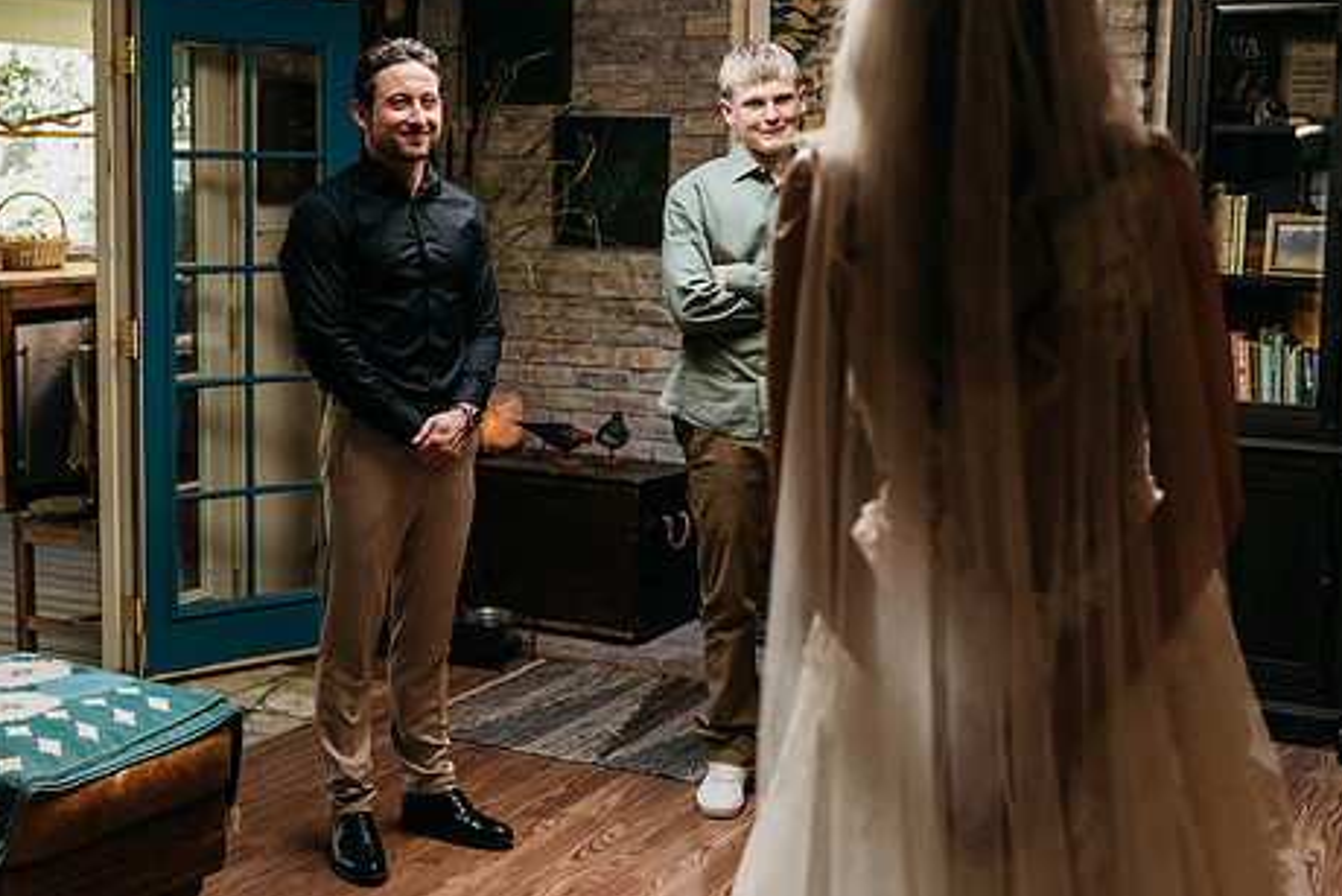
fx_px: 1976
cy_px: 340
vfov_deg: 25.5
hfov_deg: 37.4
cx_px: 551
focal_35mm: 53
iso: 1000
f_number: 2.8
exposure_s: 1/400
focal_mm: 42
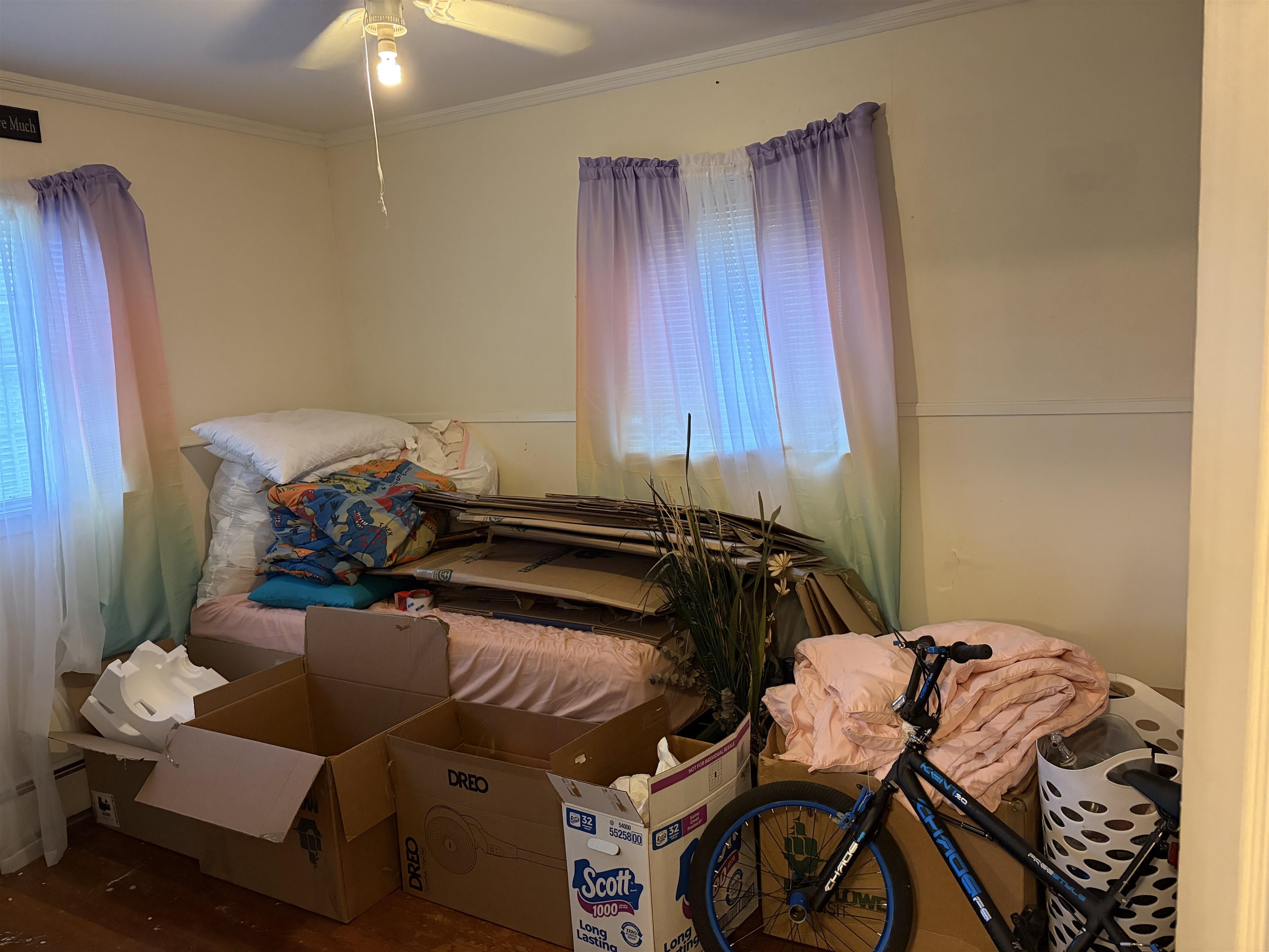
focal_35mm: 26
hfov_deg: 67.3
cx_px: 634
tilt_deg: -8.1
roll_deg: +3.8
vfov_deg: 53.1
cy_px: 476
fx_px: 953
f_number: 1.6
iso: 500
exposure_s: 1/40
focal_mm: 5.96
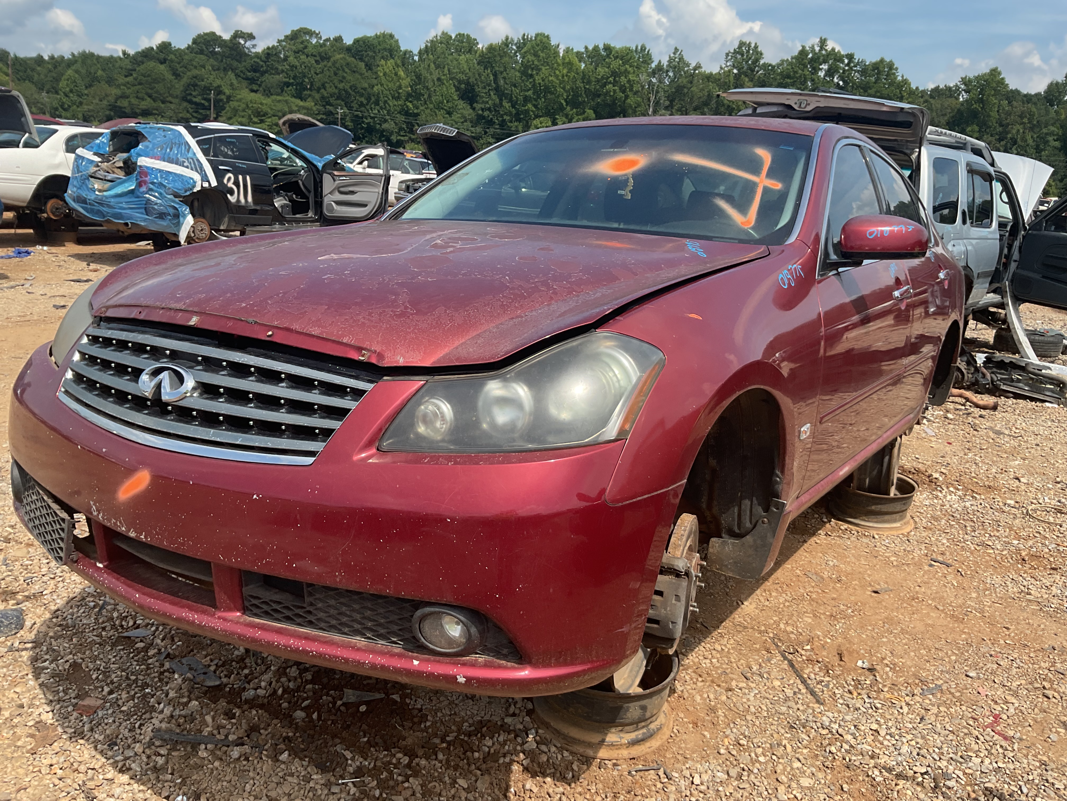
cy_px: 400
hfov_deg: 61.7
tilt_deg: -14.8
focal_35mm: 29
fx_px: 894
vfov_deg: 48.2
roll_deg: -3.6
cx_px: 534
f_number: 1.8
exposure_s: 1/1221
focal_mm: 3
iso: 16
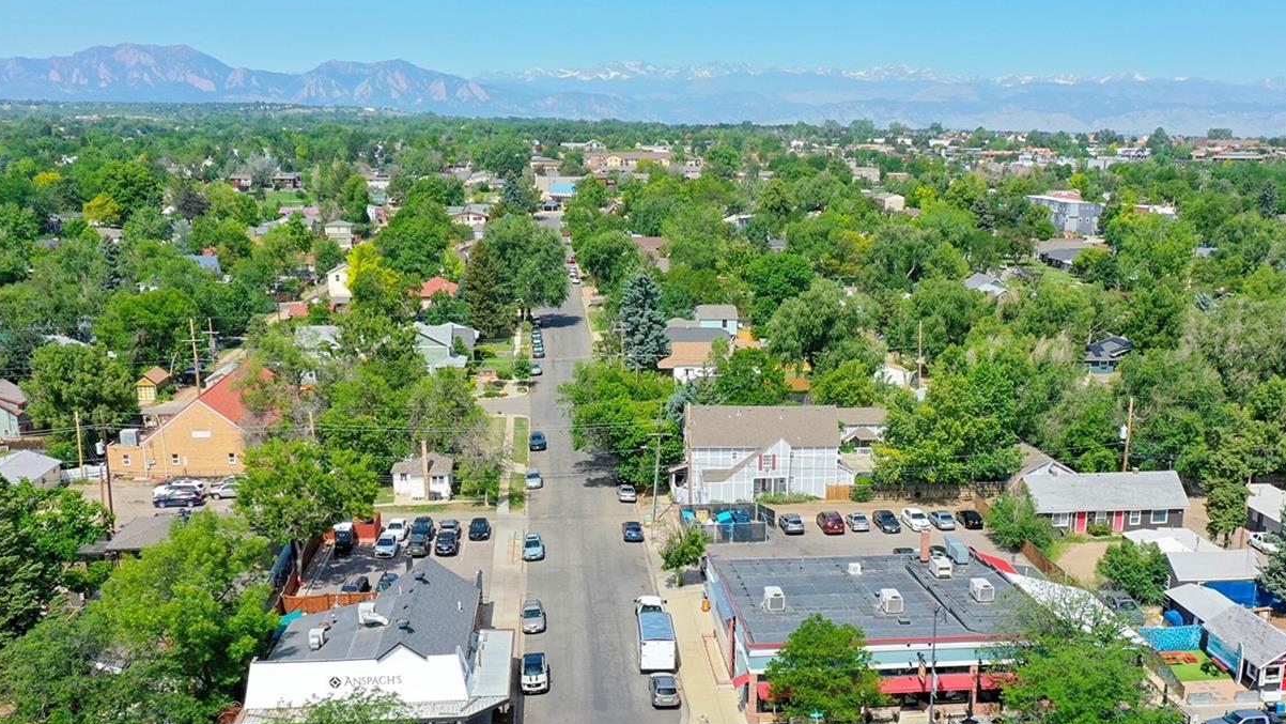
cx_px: 729
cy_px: 527
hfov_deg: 51.5
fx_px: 1330
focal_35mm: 39
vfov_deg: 30.0
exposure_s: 1/320
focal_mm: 10.26
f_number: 5.6
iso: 100
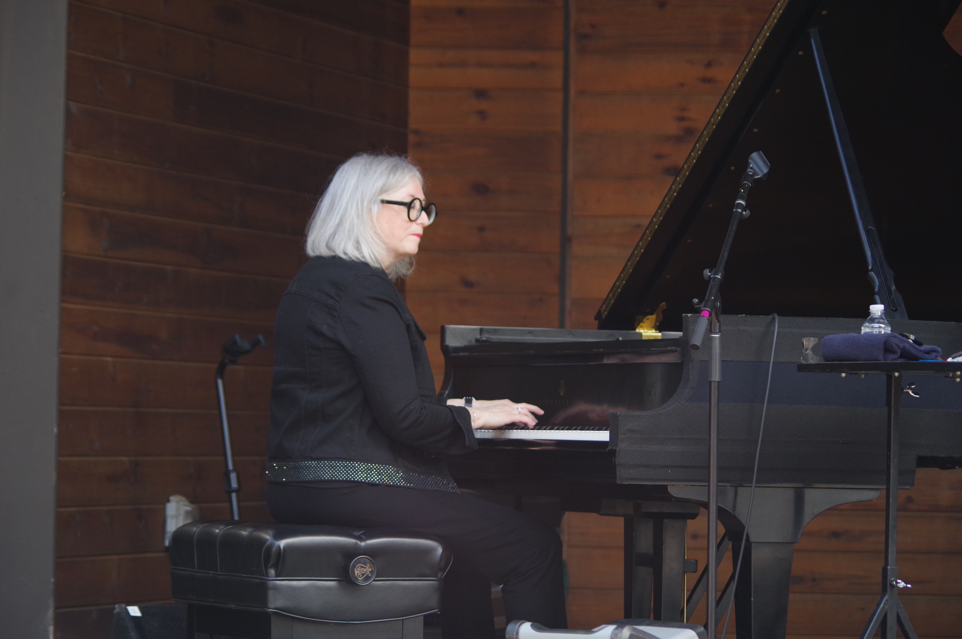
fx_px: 4325
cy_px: 320
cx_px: 481
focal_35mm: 162
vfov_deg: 8.5
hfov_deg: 12.7
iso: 800
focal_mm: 107.5
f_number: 5
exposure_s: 1/250
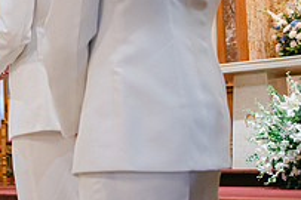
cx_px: -85
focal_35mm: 80
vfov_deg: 17.0
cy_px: 111
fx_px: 668
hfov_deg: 22.8
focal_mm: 28
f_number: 2.8
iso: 1000
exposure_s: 1/125
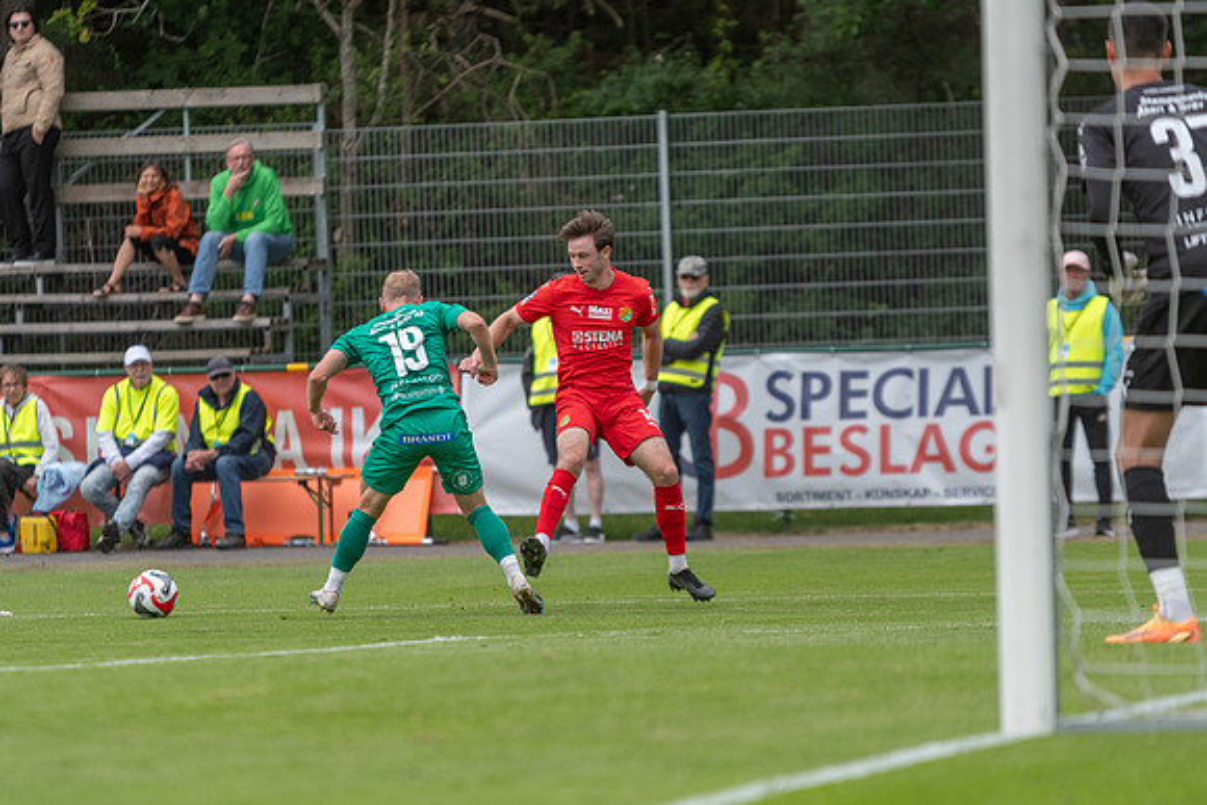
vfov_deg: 4.3
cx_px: 604
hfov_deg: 6.5
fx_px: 10691
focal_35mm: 319
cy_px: 402
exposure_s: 1/2000
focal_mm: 200
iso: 360
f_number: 3.2
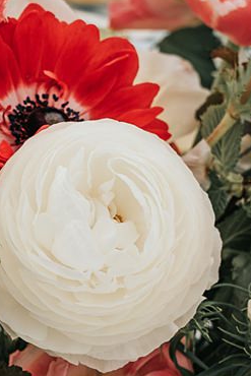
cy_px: 367
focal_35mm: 150
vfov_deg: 13.5
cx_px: -120
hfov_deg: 8.9
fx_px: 1567
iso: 250
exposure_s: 1/250
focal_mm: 37
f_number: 6.3
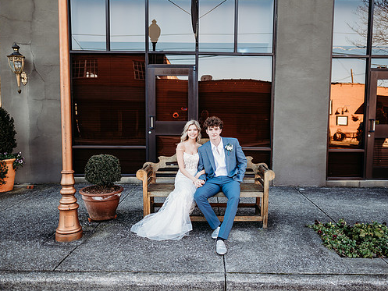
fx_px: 314
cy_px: 146
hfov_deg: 63.4
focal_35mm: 28
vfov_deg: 49.8
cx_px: 208
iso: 160
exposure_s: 1/320
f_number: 2
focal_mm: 24
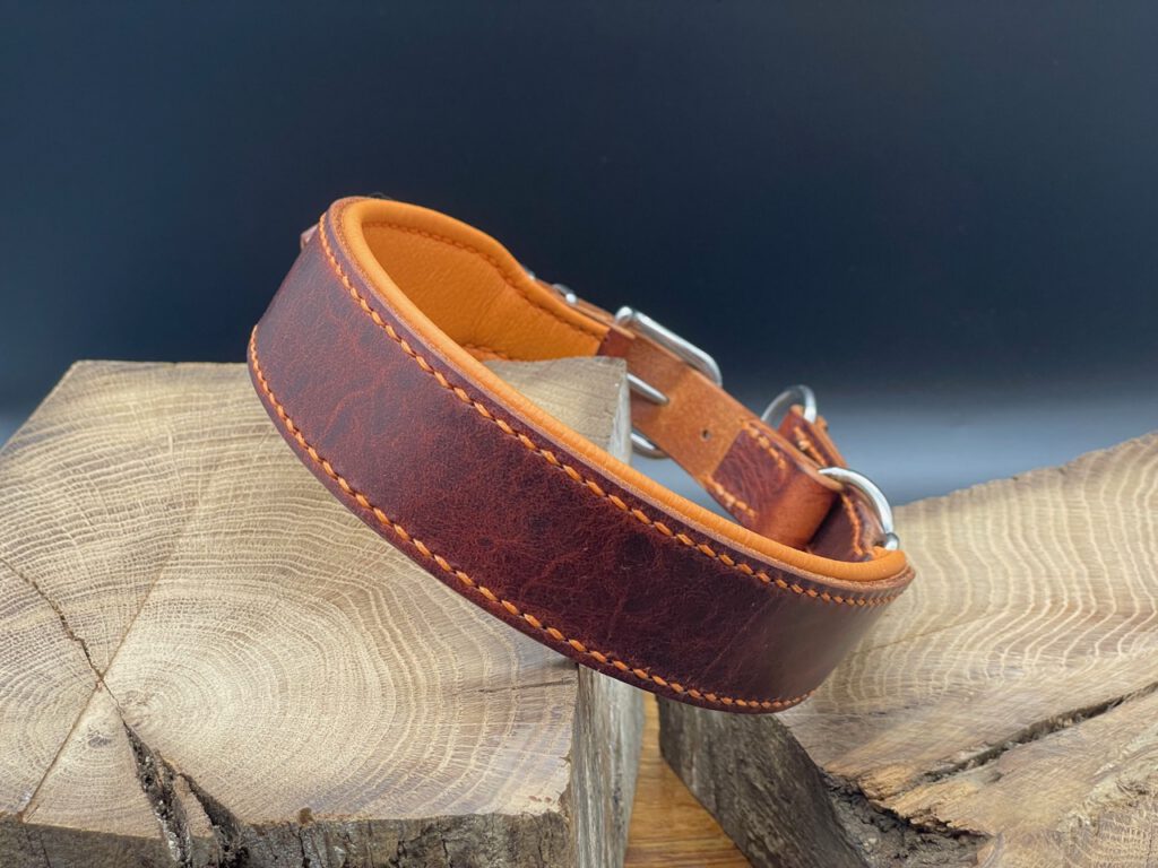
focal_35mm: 52
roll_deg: +3.9
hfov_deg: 36.8
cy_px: 434
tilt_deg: -27.9
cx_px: 579
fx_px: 1740
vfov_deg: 28.0
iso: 100
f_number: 2
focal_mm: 6
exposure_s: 1/100
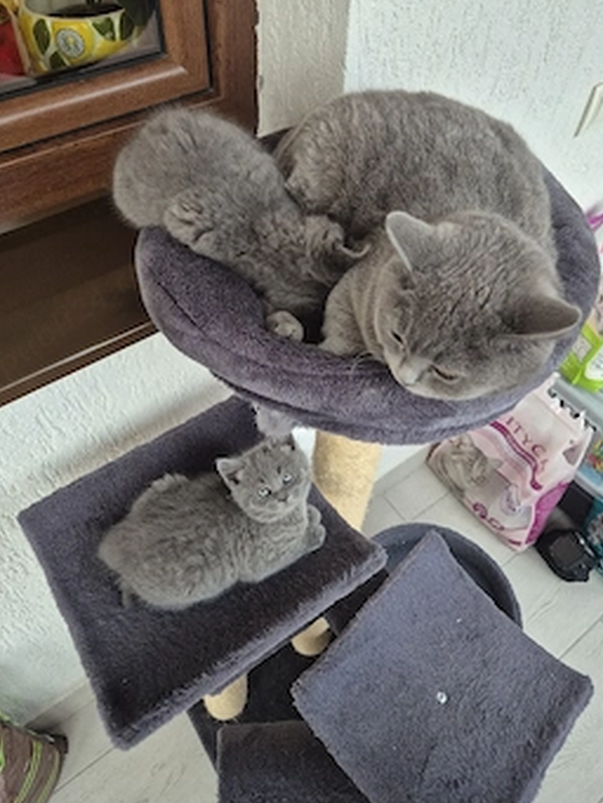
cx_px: 302
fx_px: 627
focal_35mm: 27
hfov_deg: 51.4
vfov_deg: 65.0
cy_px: 346
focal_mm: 5.4
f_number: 1.8
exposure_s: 1/100
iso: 250
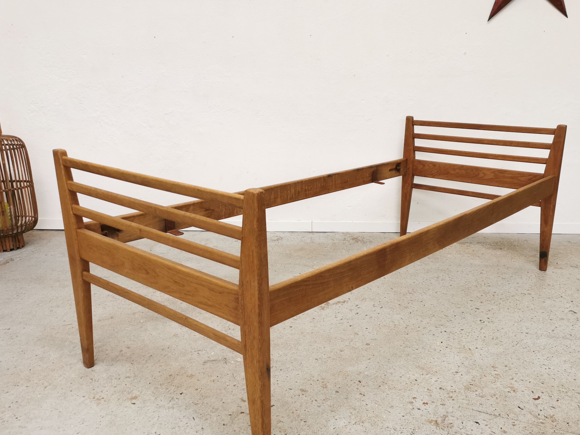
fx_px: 553
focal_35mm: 33
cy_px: 253
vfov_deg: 42.8
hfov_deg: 55.1
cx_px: 333
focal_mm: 5.58
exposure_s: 1/50
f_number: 1.8
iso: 200
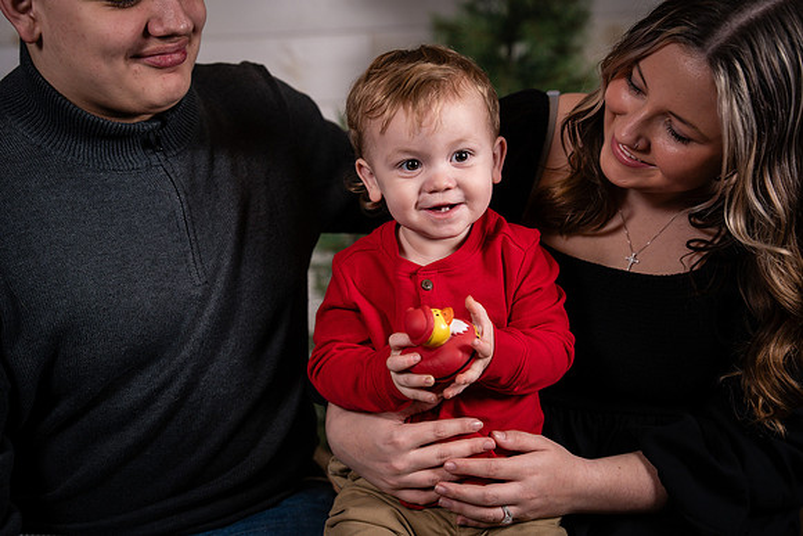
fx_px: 1182
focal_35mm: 53
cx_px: 402
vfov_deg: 25.5
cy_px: 268
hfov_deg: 37.5
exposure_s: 1/250
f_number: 3.5
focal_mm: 53
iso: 250
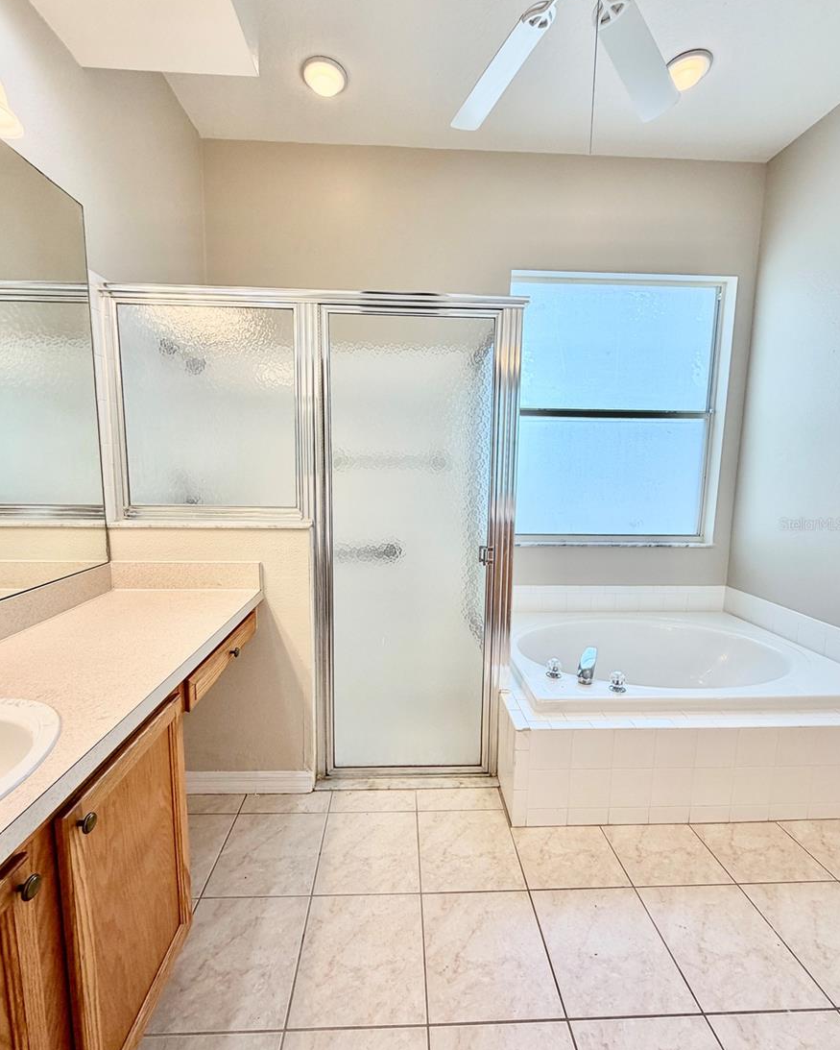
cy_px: 524
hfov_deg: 84.1
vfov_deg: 96.8
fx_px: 466
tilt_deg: -6.2
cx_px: 416
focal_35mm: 15
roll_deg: -0.7
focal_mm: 2.22
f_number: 2.2
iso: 80
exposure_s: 1/120
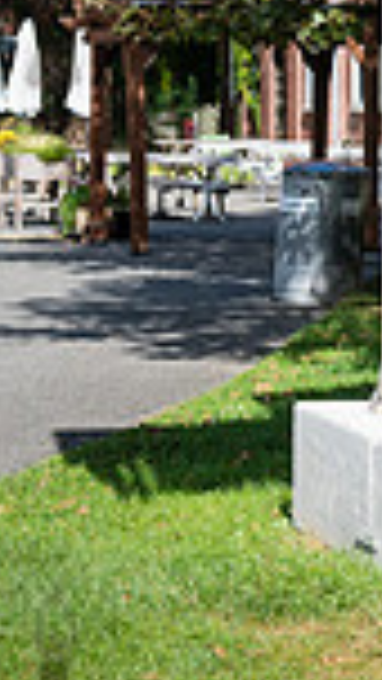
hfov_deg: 6.8
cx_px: 921
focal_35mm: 169
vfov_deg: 12.6
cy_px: 7
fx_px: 3042
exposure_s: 1/1000
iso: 250
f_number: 4.5
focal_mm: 42
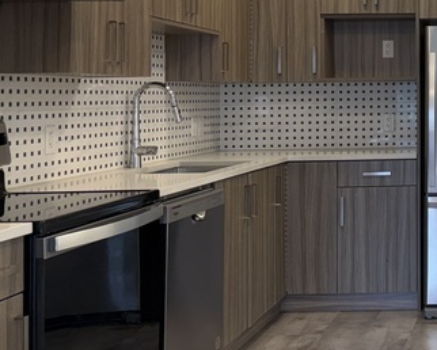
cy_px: 57
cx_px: 535
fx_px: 815
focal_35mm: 63
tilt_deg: +2.3
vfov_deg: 23.8
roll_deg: +0.7
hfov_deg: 26.4
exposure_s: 1/120
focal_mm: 5.96
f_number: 1.6
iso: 80
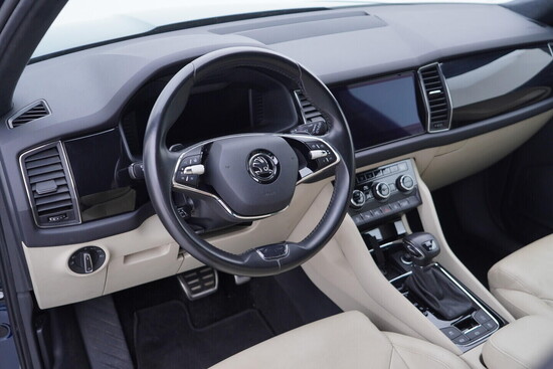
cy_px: 184
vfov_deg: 36.9
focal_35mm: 36
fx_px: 553
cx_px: 276
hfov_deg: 53.1
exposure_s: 1/40
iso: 160
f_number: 2.8
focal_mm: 24
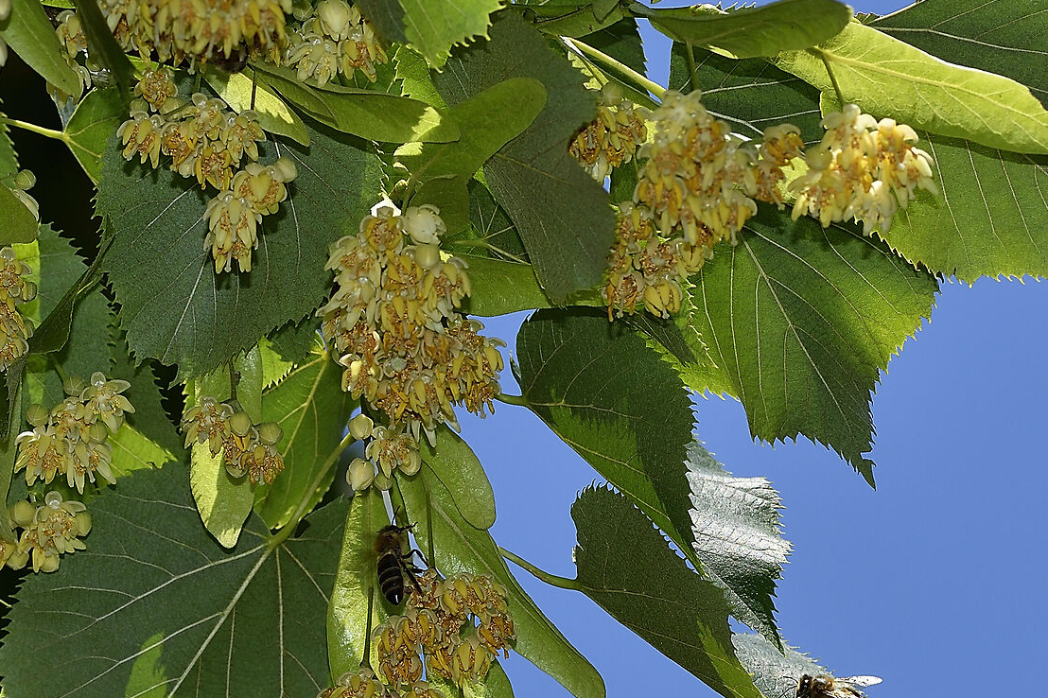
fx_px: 9458
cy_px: 639
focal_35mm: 325
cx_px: 444
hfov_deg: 6.3
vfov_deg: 4.2
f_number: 10
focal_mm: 100
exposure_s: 1/320
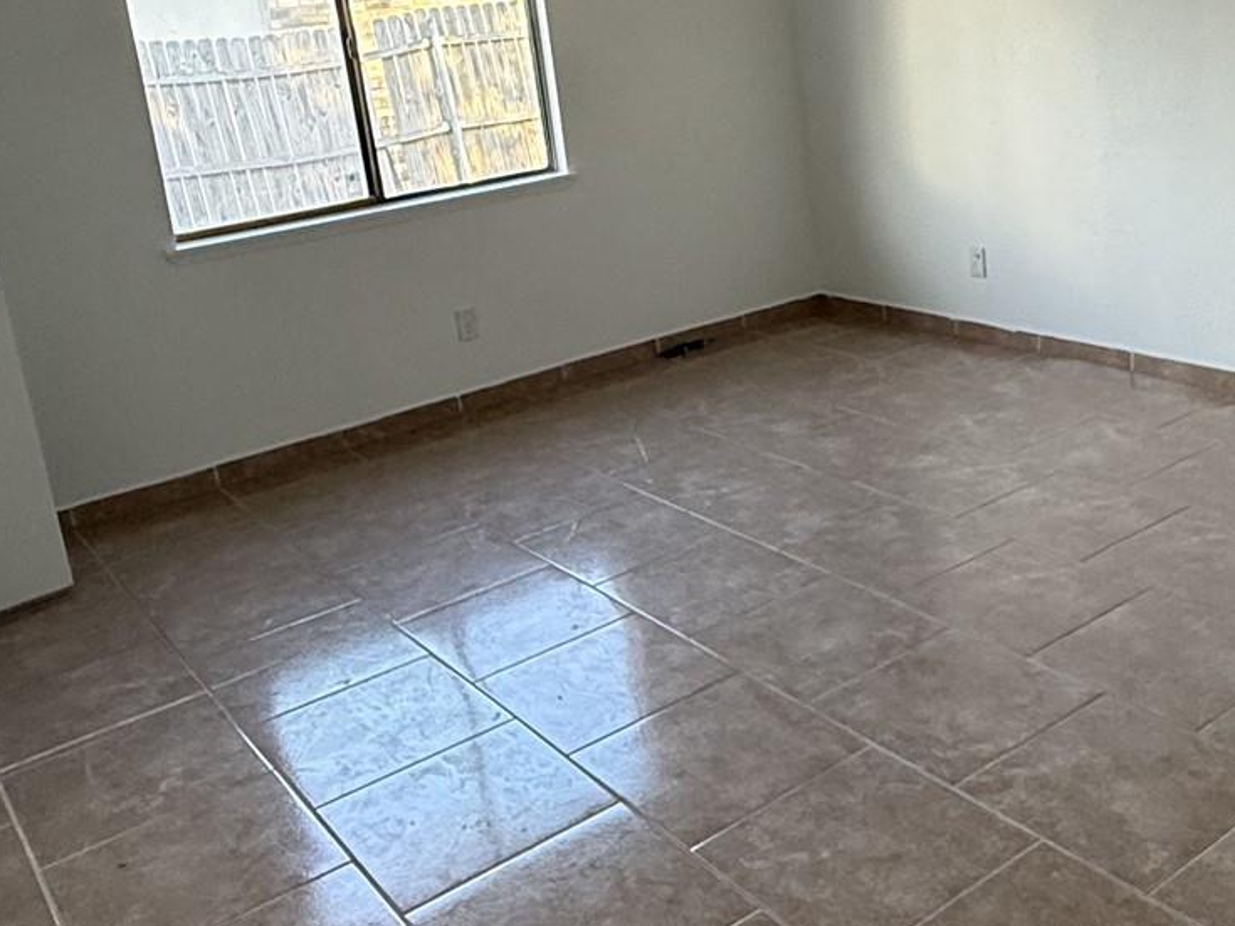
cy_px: 291
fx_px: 1391
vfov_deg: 36.3
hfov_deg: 47.0
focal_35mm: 39
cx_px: 838
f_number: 2.2
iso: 125
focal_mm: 2.22
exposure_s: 1/99
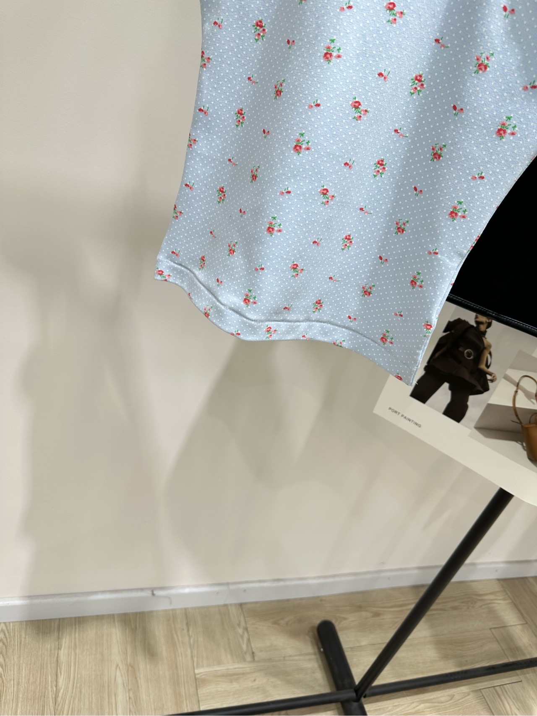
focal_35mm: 24
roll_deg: -18.7
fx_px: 496
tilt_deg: -29.3
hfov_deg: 56.8
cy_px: 358
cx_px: 268
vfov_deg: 71.6
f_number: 1.78
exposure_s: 1/152
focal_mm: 6.86
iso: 64
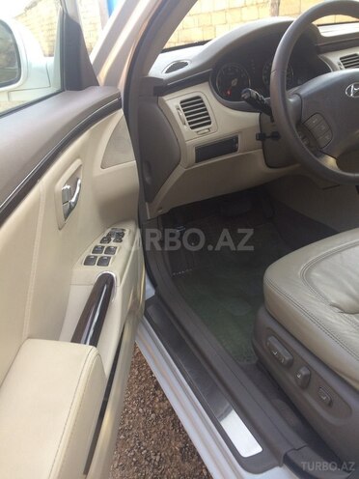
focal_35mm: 29
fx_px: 401
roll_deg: +5.2
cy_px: 240
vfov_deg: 61.7
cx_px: 180
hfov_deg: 48.2
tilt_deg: -25.6
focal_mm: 4.15
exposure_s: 1/100
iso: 40
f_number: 2.2
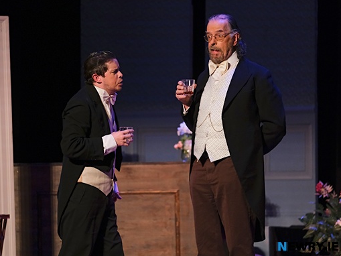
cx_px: 152
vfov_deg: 6.2
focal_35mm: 238
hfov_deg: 8.3
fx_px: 2345
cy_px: 131
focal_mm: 140
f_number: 2.8
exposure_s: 1/500
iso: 3200
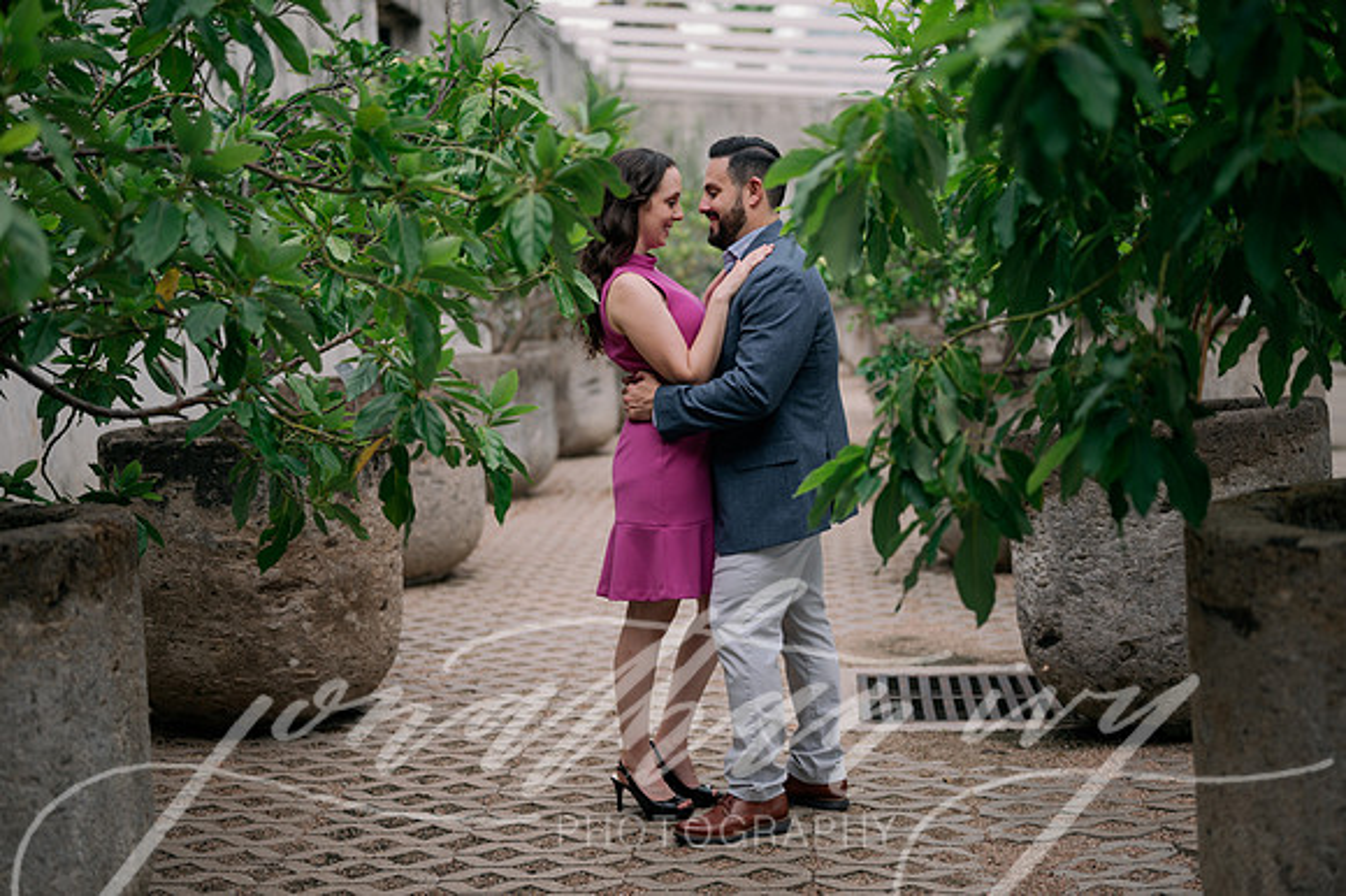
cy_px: 448
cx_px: 673
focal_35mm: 50
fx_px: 1868
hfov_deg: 39.6
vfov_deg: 27.0
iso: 80
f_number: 2
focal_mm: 50
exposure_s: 1/320
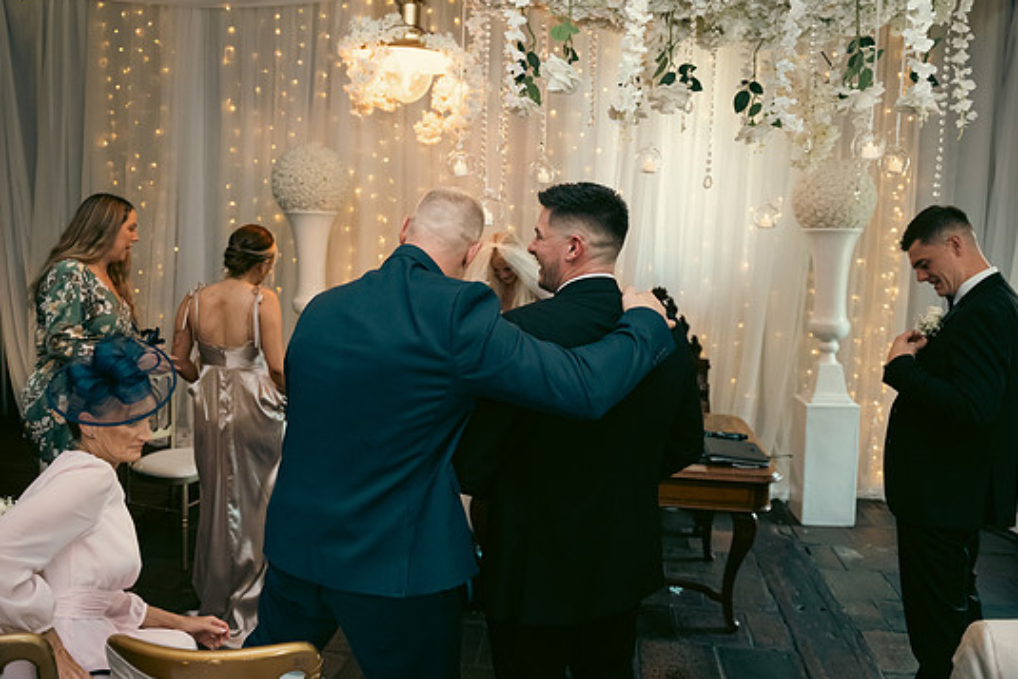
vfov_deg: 49.5
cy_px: 315
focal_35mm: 26
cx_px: 519
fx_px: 735
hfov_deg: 69.4
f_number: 3.5
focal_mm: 24
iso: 1250
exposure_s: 1/160
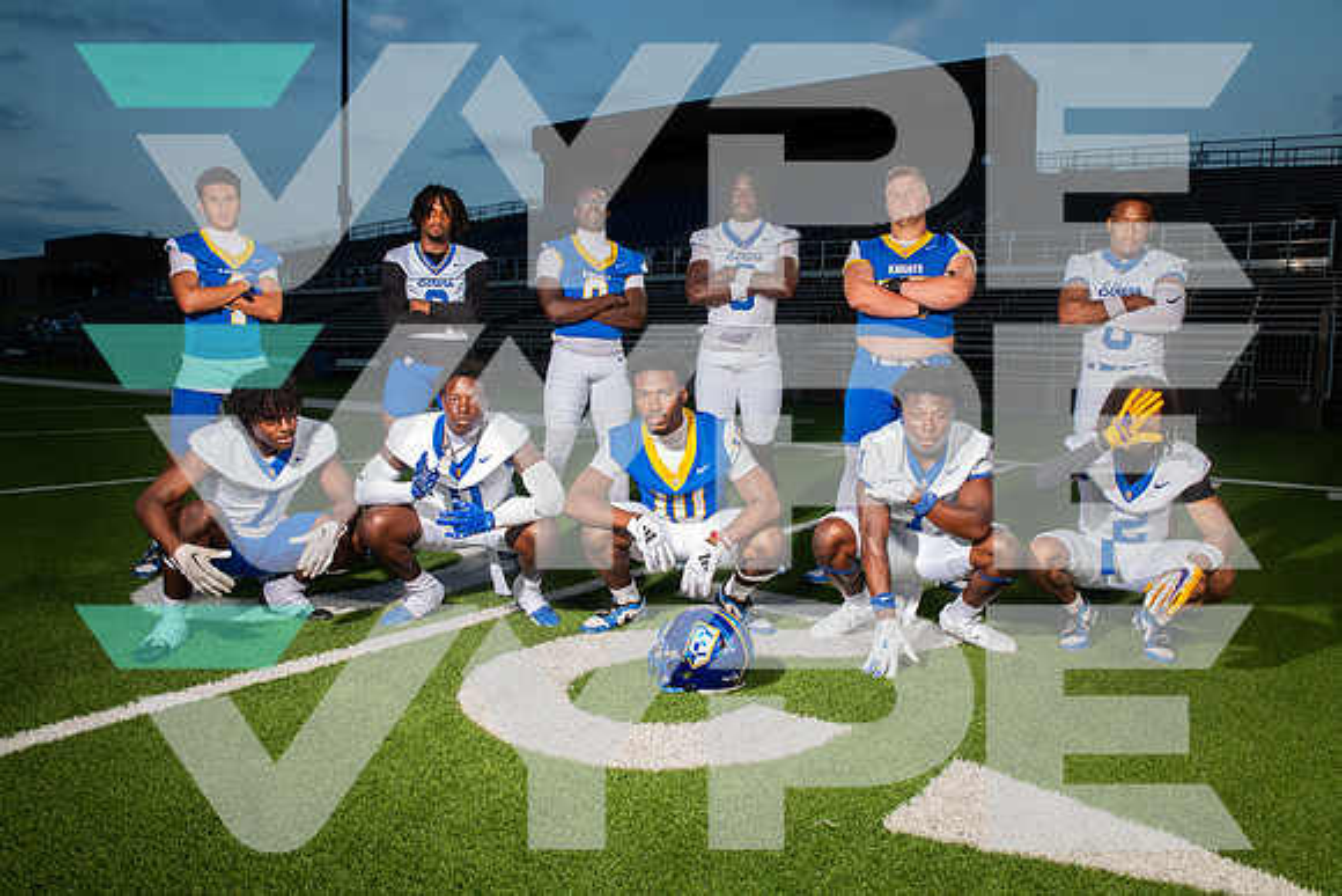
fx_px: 895
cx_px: 671
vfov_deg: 53.2
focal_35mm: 24
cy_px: 448
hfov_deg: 73.7
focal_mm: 24
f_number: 7.1
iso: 800
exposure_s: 1/320
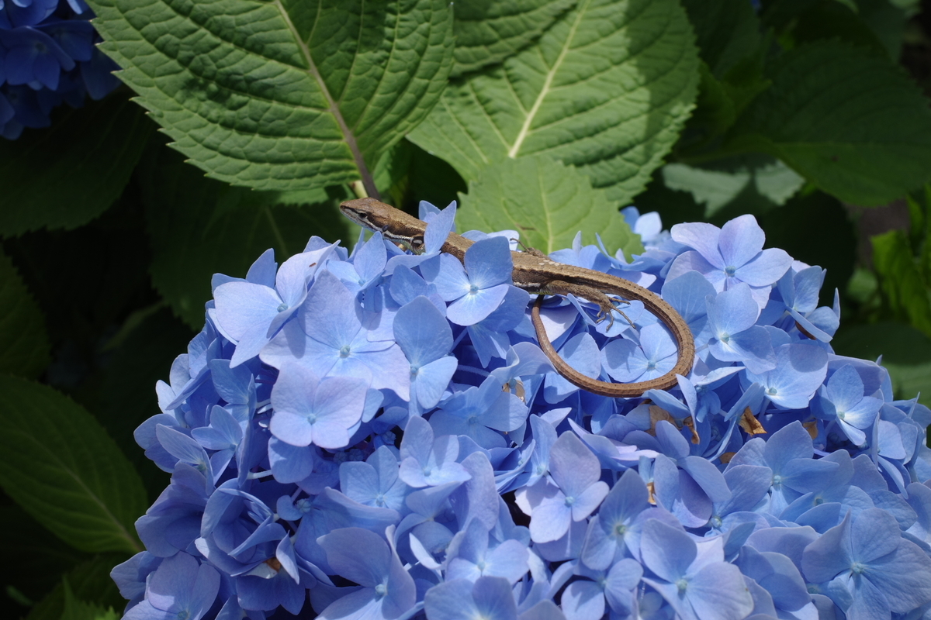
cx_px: 466
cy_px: 310
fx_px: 905
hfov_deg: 54.4
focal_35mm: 35
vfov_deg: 37.9
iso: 100
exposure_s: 1/320
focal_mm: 18.3
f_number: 7.1
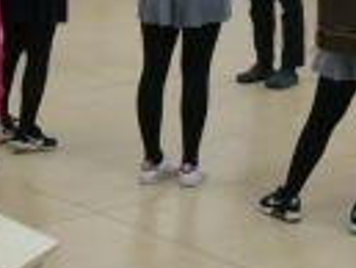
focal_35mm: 149
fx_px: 1534
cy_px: -144
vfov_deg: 9.7
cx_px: 290
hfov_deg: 13.2
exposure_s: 1/30
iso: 100
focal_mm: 6.6
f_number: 3
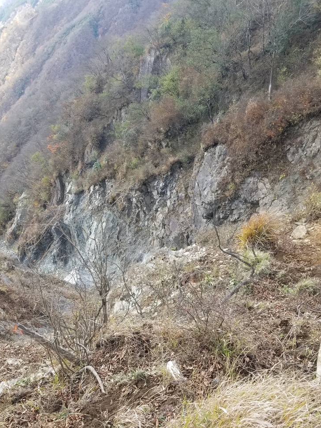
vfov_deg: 56.5
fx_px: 396
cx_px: 146
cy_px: 249
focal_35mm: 32
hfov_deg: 44.1
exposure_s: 1/183
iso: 50
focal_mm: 4.25
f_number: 1.7
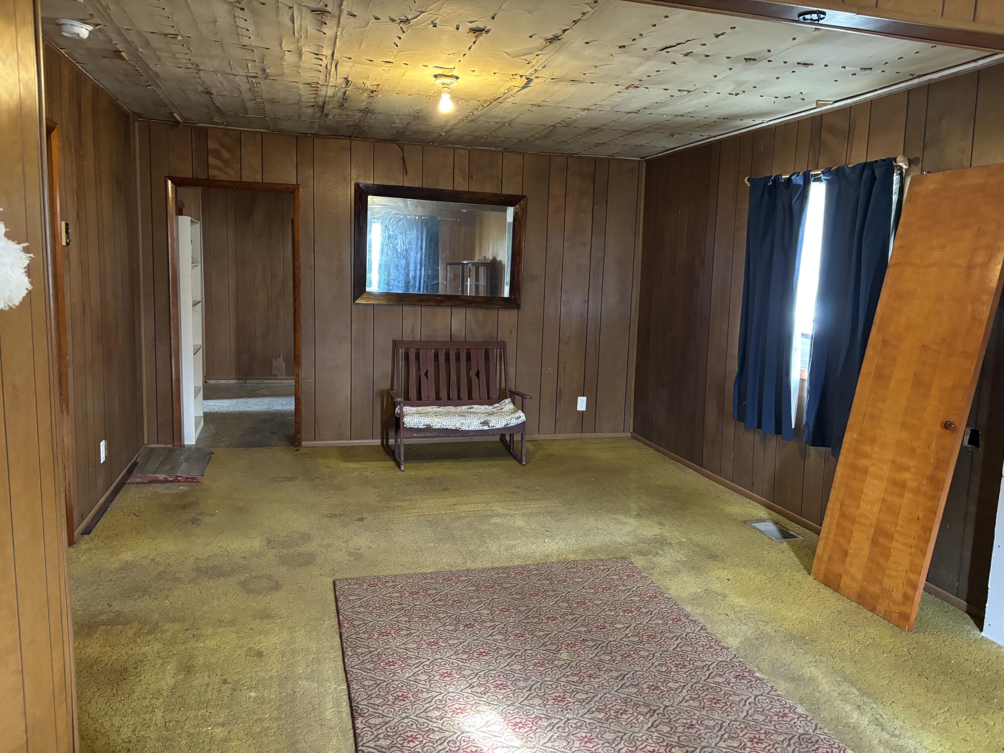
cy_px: 376
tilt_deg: -9.3
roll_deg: -2.4
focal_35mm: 26
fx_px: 754
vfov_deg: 53.1
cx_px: 502
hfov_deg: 67.3
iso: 500
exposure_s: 1/30
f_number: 1.6
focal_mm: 5.96
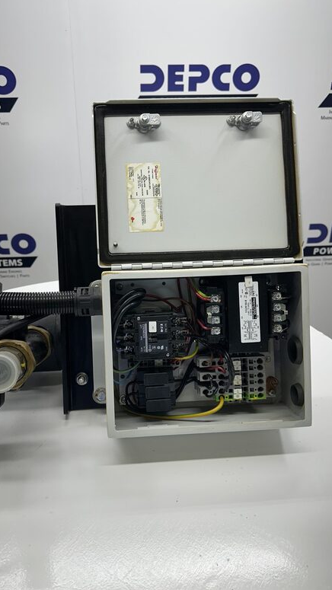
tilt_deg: -23.3
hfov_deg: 42.8
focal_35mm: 27
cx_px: 141
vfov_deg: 69.8
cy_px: 288
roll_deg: +0.3
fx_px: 423
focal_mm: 6.86
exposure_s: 1/347
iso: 80
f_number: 1.78
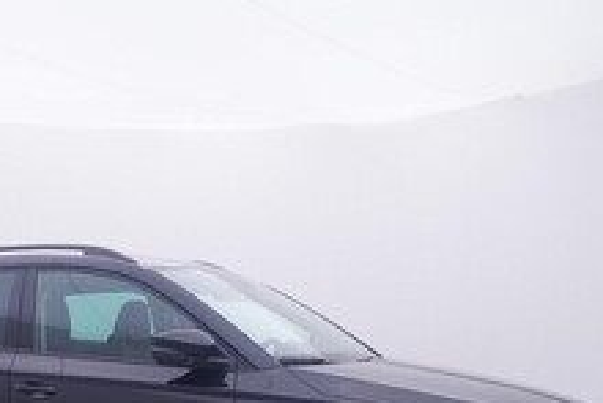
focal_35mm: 56
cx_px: 160
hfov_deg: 34.8
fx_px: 943
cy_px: 388
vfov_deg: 23.3
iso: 200
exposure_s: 1/80
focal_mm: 15
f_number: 5
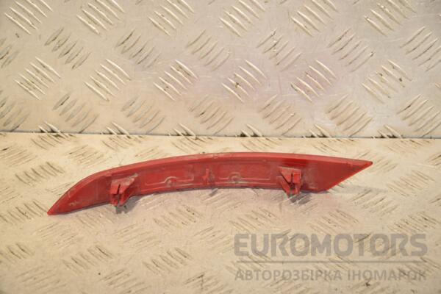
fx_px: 1378
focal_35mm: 112
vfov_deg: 12.2
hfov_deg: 18.2
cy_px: 147
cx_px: 220
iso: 800
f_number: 7.1
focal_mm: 75
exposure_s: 1/200
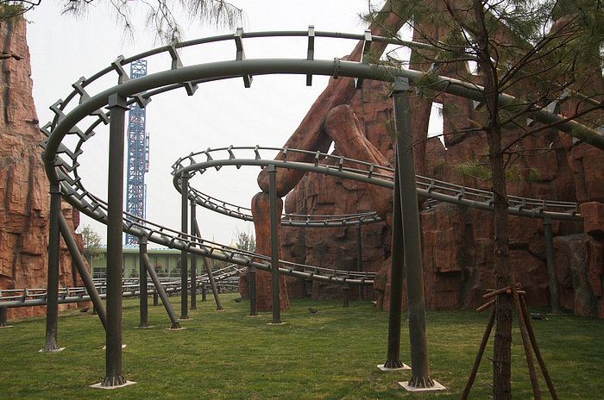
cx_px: 302
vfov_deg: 47.8
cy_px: 200
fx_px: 452
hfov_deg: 67.5
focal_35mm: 27
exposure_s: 1/160
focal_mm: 18
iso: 100
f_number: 8
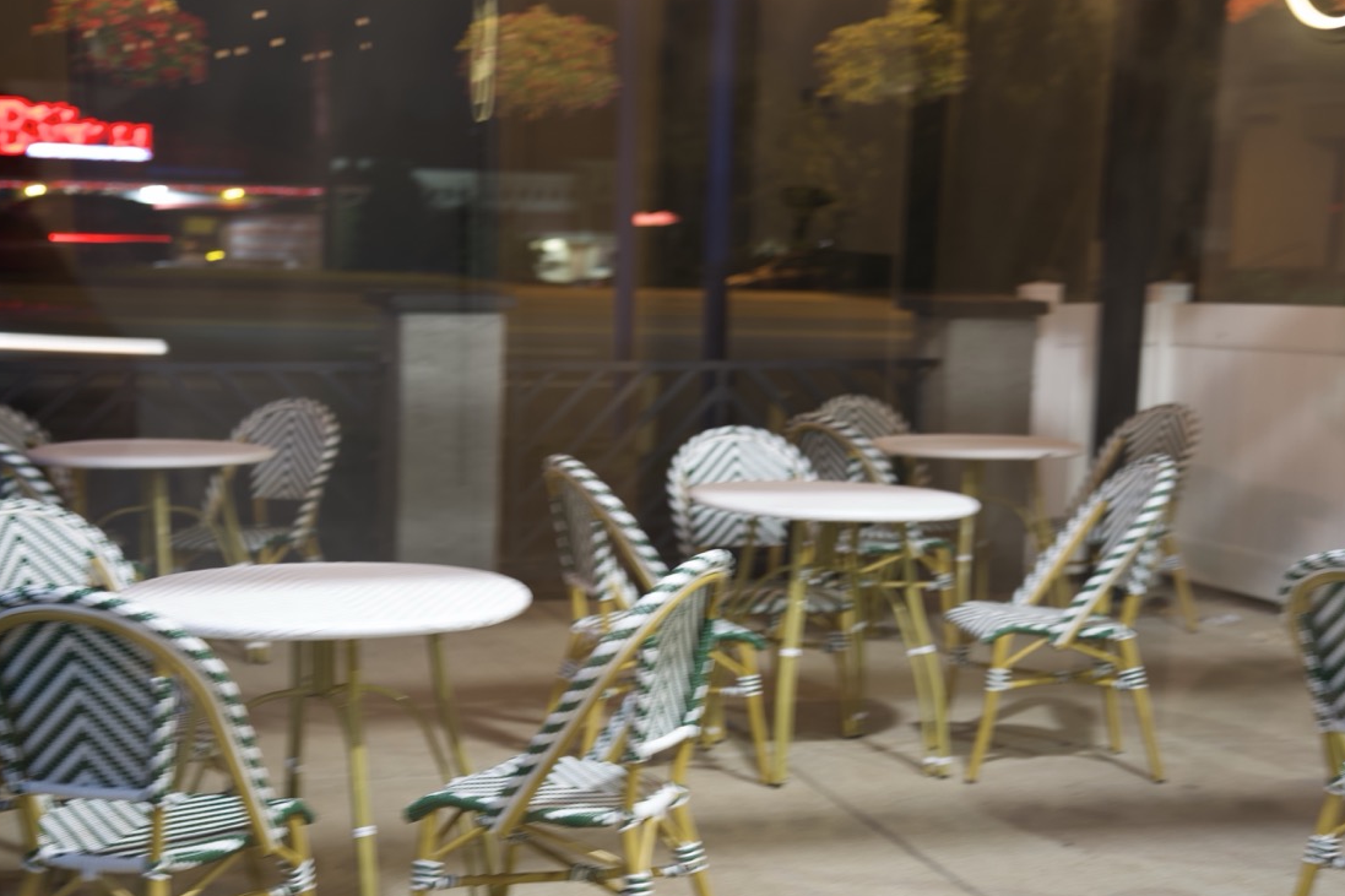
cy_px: 514
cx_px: 597
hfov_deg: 35.6
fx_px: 2092
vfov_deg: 24.2
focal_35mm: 56
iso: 80
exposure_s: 1/4
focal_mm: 48
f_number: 2.8
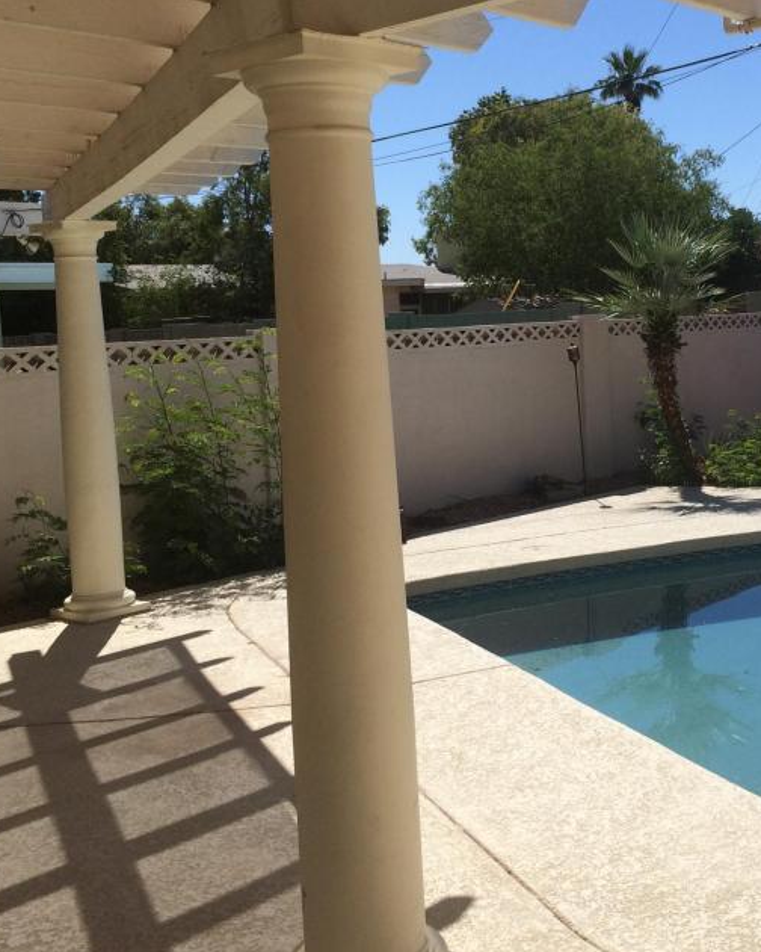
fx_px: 1295
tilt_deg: -5.3
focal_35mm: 46
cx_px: 536
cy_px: 408
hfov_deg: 32.3
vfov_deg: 40.2
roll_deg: +5.5
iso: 32
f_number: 2.2
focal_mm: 4.15
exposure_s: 1/3731
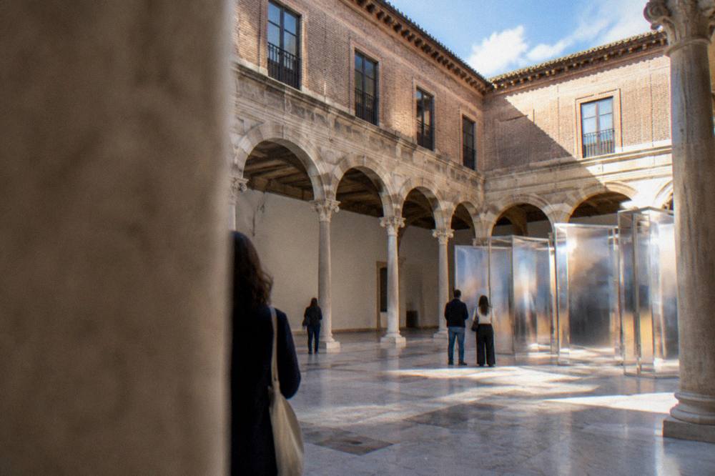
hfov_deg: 54.5
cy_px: 238
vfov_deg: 37.8
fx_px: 695
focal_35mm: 35
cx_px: 358
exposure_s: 1/50
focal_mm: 35
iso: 1600
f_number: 8
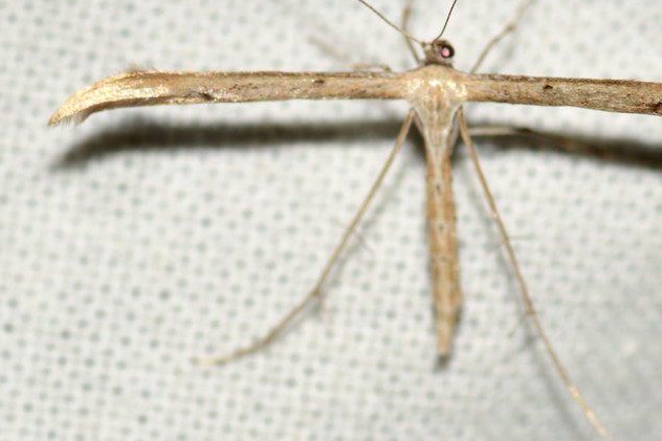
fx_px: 4191
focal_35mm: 228
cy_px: 177
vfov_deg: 6.0
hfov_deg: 9.0
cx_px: 426
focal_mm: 100
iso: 100
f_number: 13
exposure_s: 1/200
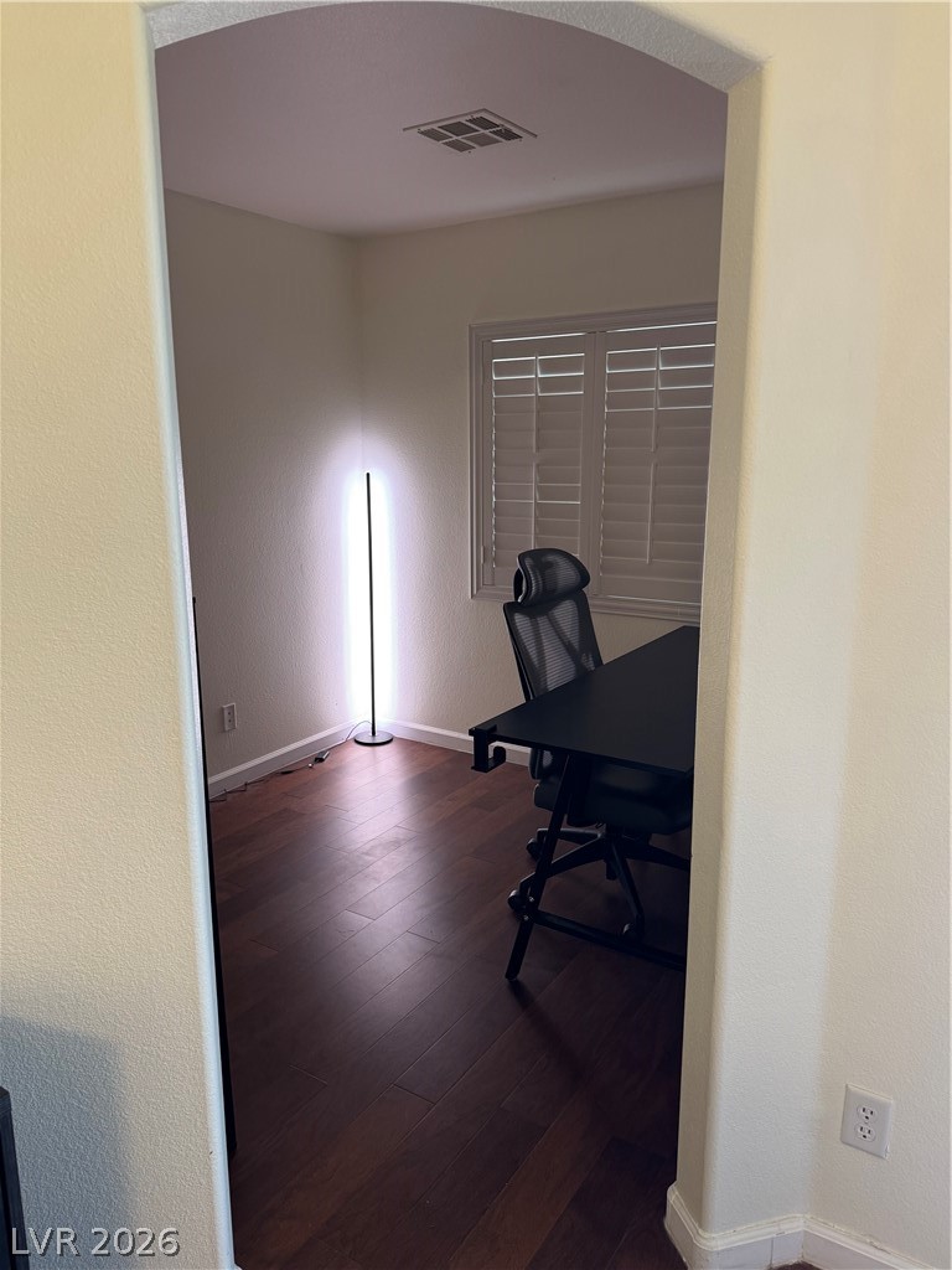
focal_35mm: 24
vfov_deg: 71.6
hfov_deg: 56.8
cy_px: 635
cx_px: 476
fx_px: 880
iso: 160
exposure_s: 1/60
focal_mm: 6.76
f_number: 1.78
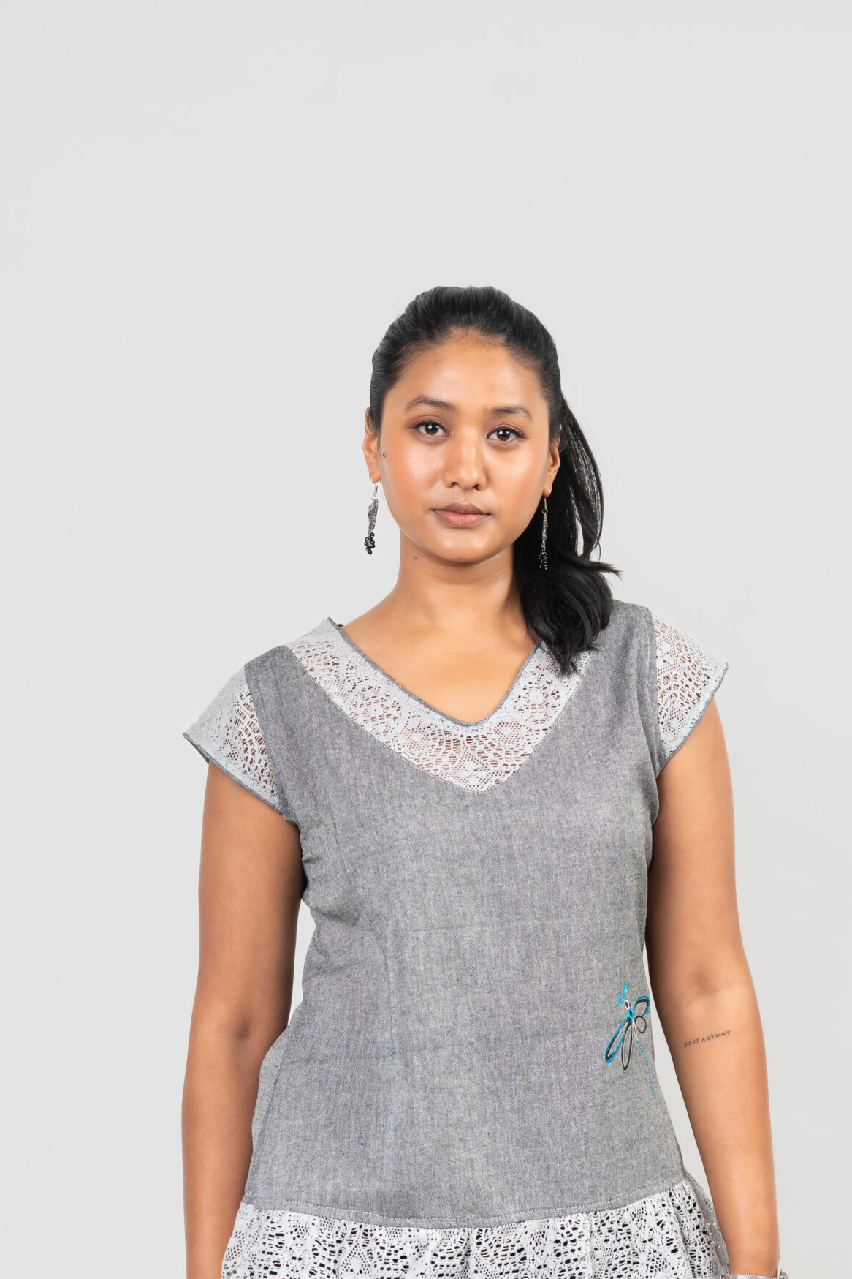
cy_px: 726
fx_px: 4260
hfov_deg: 11.4
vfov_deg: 17.1
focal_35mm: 120
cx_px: 491
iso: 200
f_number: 4
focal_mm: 82
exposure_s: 1/200
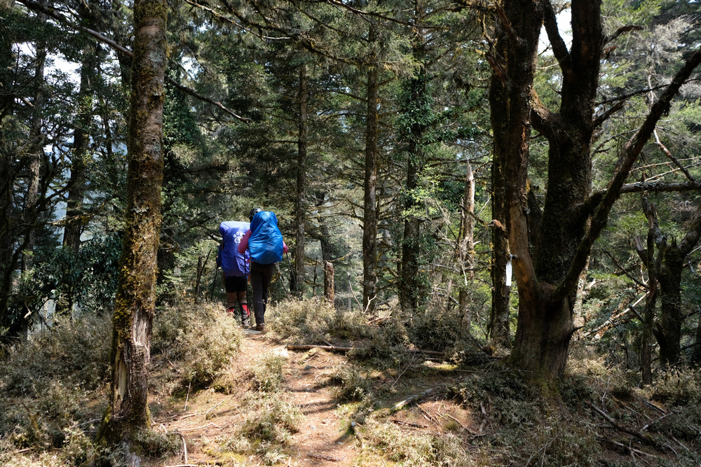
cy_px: 234
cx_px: 350
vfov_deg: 37.9
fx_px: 682
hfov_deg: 54.4
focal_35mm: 35
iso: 400
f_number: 4
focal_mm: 23
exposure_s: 1/600
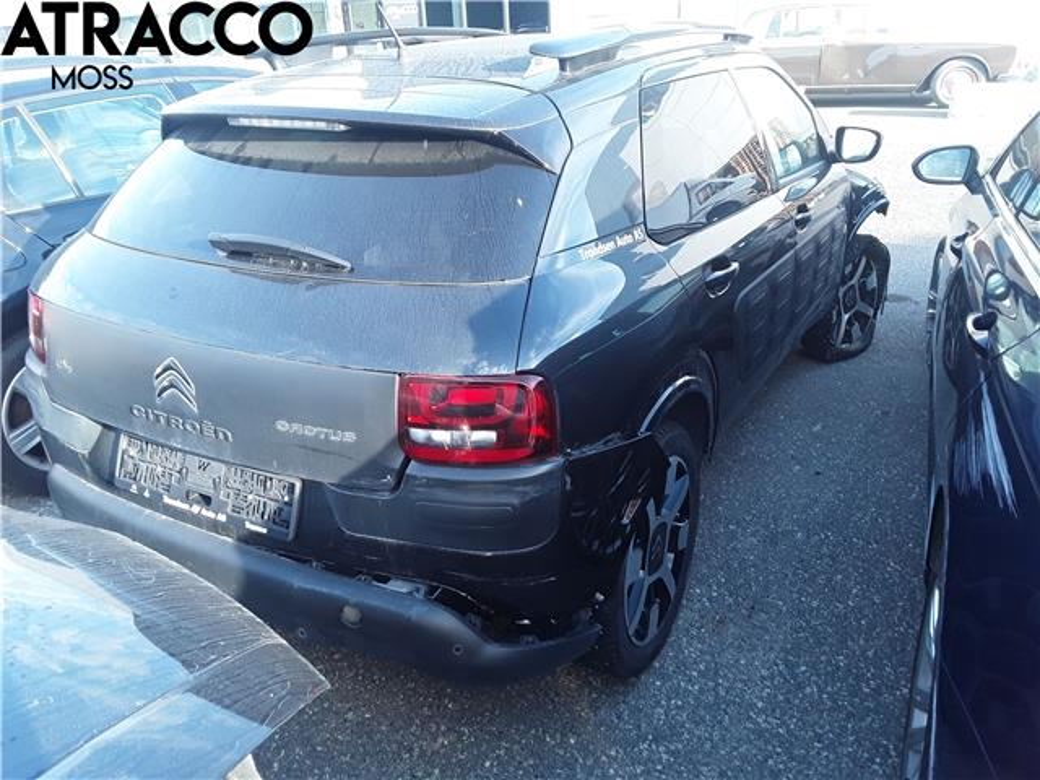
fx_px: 841
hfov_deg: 63.4
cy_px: 390
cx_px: 520
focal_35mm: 28
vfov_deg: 49.7
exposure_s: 1/100
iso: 40
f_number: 1.9
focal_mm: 2.91
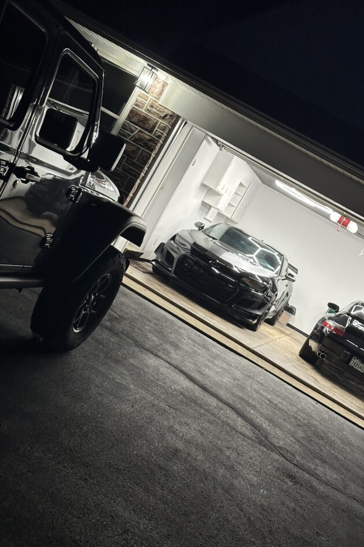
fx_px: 819
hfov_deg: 25.0
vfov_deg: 36.9
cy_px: 286
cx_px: 204
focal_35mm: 54
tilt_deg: -3.6
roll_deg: -30.2
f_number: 1.78
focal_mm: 6.86
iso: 200
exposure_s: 1/60
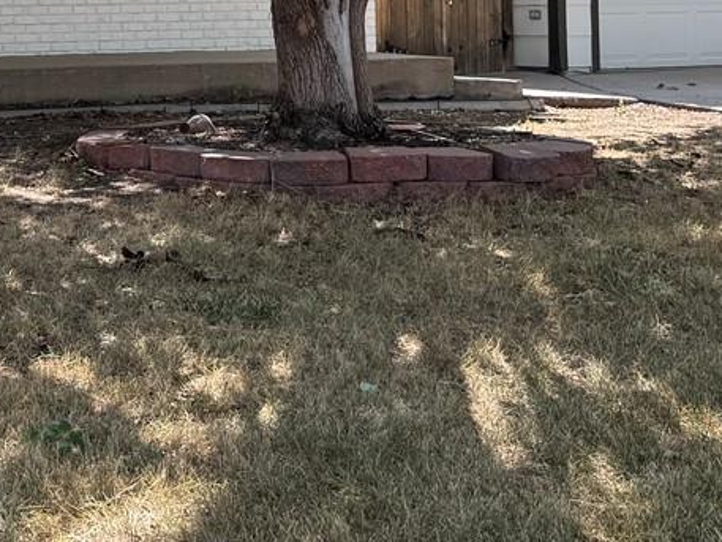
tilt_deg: +0.8
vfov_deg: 17.0
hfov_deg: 21.6
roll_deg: +1.1
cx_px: -150
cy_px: -51
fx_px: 1752
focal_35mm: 84
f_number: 1.78
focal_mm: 6.76
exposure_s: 1/693
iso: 80
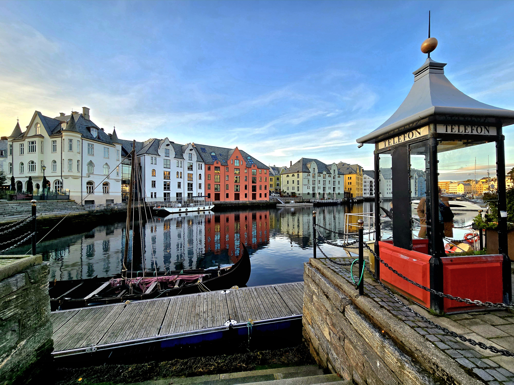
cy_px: 192
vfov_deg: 89.9
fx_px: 193
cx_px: 257
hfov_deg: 106.2
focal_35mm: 13
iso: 50
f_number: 2.2
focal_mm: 2.2
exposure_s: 1/227
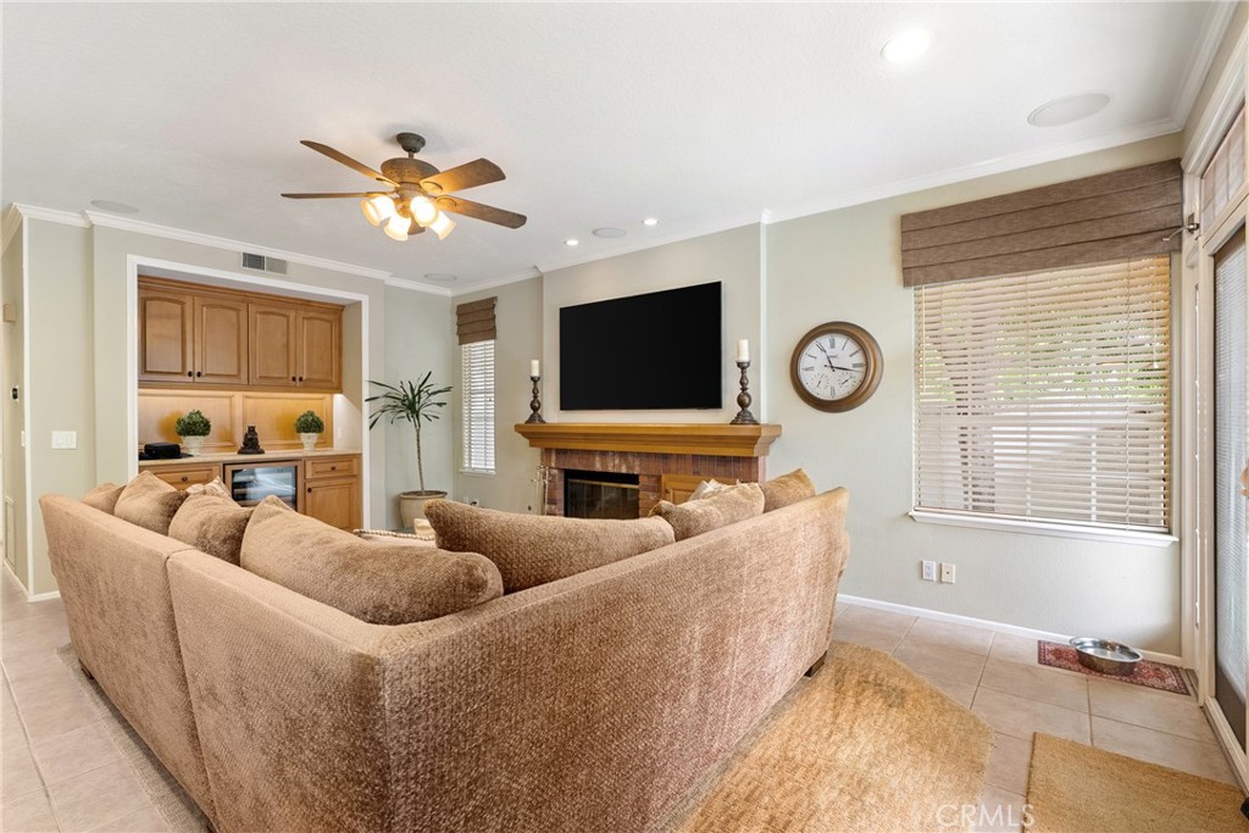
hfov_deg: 96.7
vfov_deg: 73.8
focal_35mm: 16
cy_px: 416
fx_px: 555
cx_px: 624
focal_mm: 16
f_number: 9
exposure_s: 1/4
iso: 320
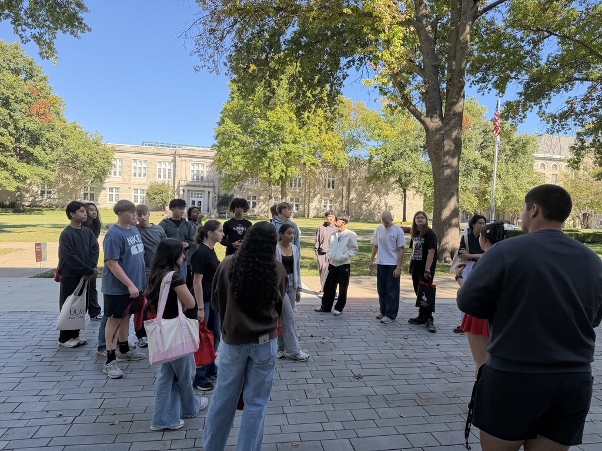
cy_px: 226
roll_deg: -2.8
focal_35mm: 24
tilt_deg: -1.4
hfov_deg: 71.6
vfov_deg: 56.8
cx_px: 301
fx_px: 417
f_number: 1.78
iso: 80
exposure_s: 1/1060
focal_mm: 6.76
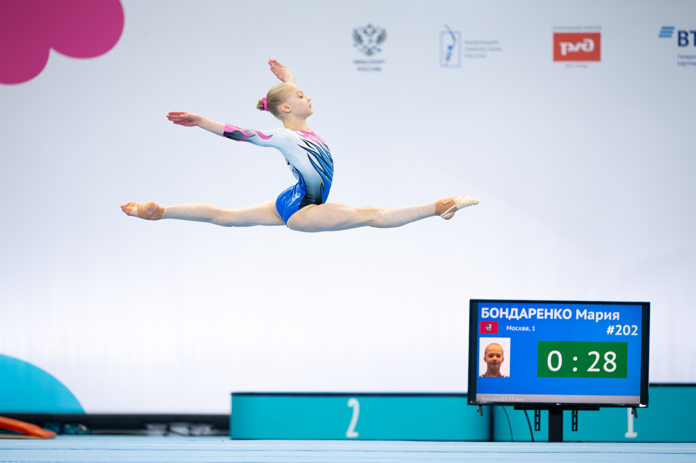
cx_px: 311
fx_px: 3789
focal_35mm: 196
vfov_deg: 7.0
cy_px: 217
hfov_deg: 10.5
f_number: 2.8
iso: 1600
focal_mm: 175
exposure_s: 1/1000
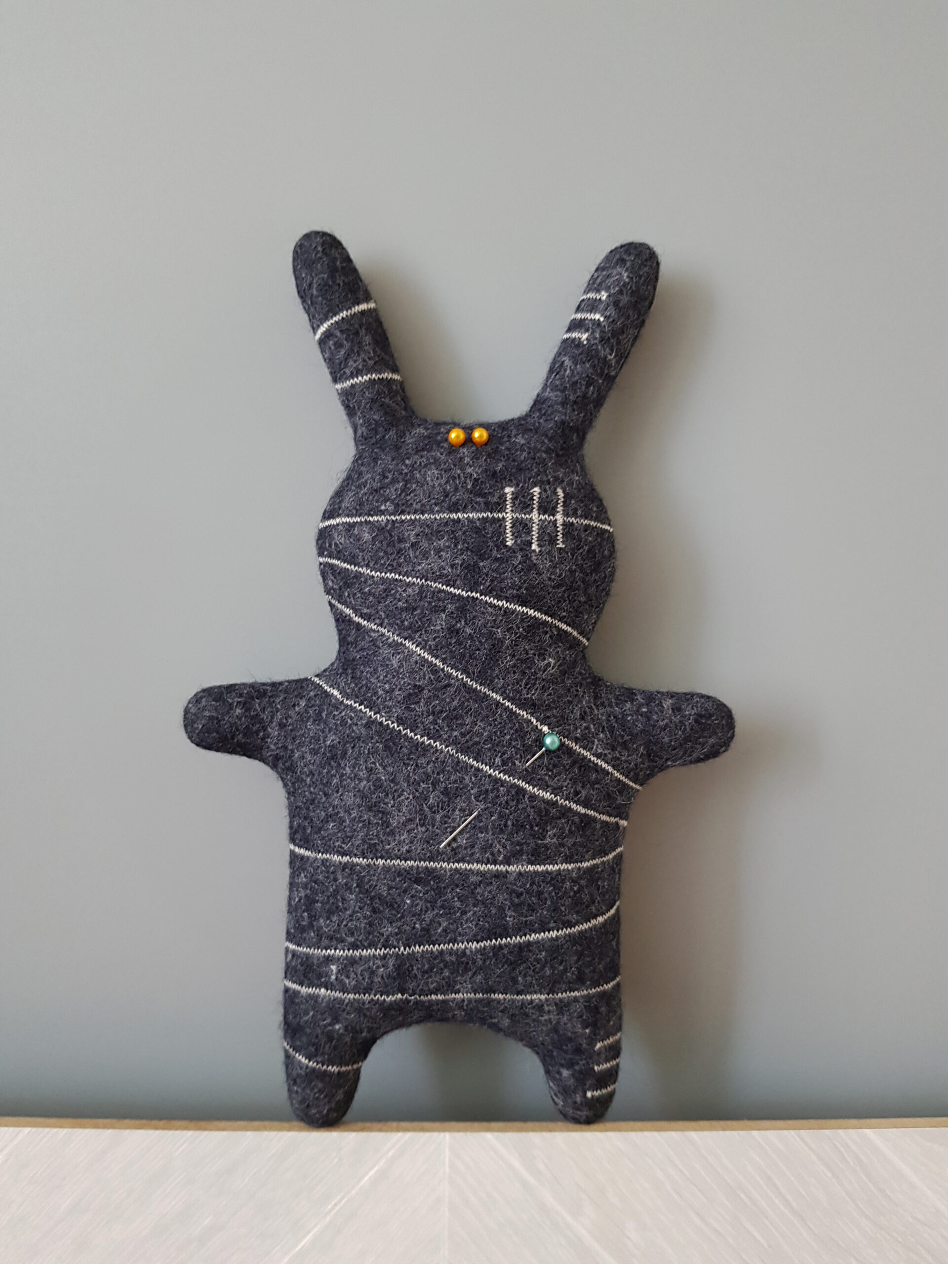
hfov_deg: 53.1
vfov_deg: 67.3
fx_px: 949
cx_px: 474
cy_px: 632
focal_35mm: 26
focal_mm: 4.2
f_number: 1.7
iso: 200
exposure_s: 1/33
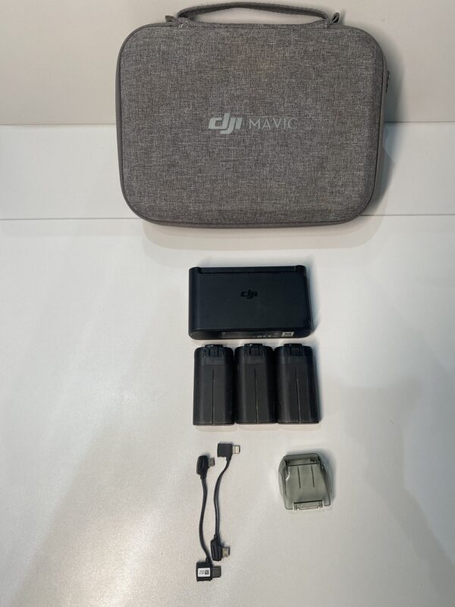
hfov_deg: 53.1
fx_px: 456
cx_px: 228
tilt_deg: -65.8
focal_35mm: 26
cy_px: 304
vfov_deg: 67.3
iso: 64
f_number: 1.8
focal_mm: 4.25
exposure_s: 1/120
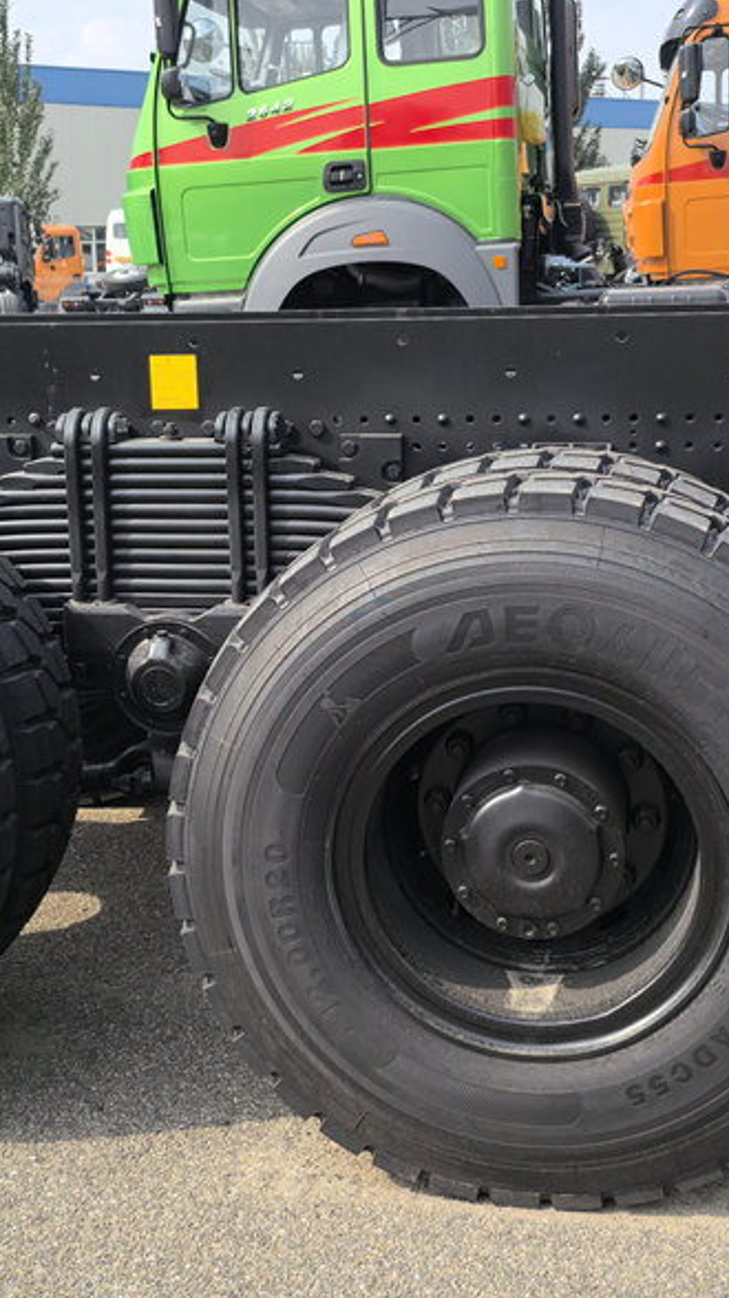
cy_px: 641
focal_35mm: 49
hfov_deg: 24.4
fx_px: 1685
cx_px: 318
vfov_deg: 42.1
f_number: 1.4
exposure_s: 1/3390
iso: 50
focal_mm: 5.75
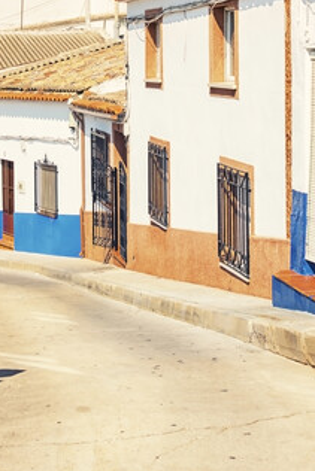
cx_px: 71
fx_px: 1088
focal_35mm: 83
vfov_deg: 23.3
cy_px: -15
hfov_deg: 16.4
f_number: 8
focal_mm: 35
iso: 64
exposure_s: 1/250
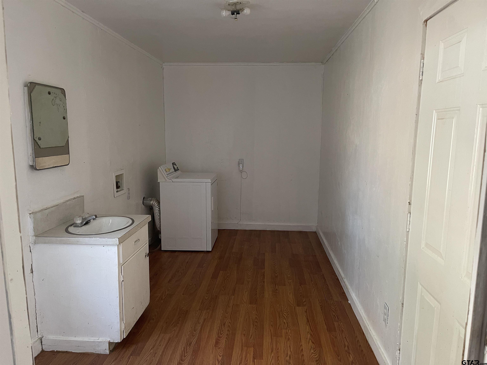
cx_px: 244
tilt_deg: -9.1
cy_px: 182
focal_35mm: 26
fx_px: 366
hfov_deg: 67.3
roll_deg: -2.1
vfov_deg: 53.1
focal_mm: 5.1
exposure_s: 1/60
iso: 200
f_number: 1.6
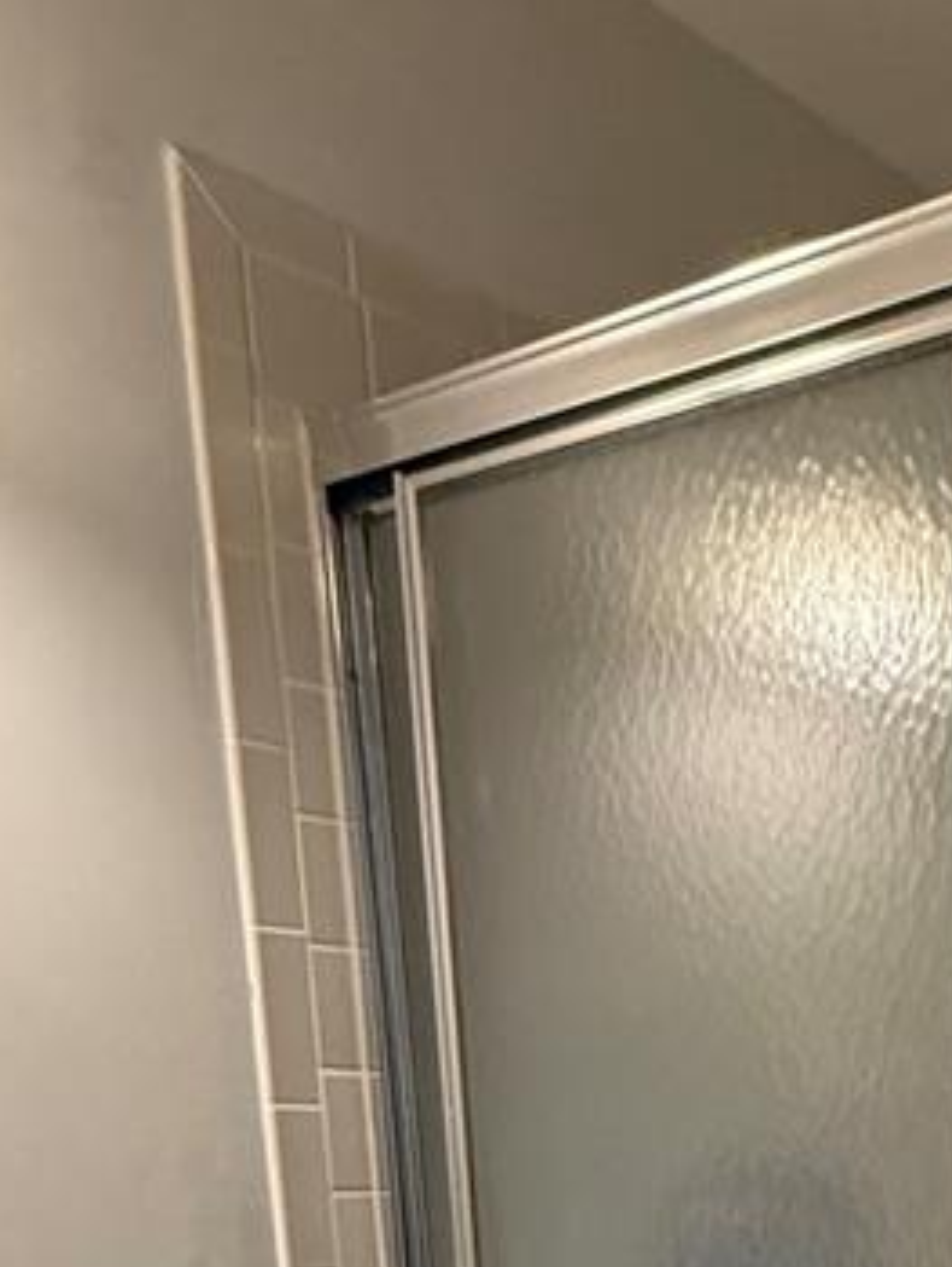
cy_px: 1586
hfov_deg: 26.5
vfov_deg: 31.8
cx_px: 1180
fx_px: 1758
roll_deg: -1.3
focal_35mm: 48
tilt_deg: -13.8
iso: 500
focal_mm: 2.22
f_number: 2.2
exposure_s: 1/120
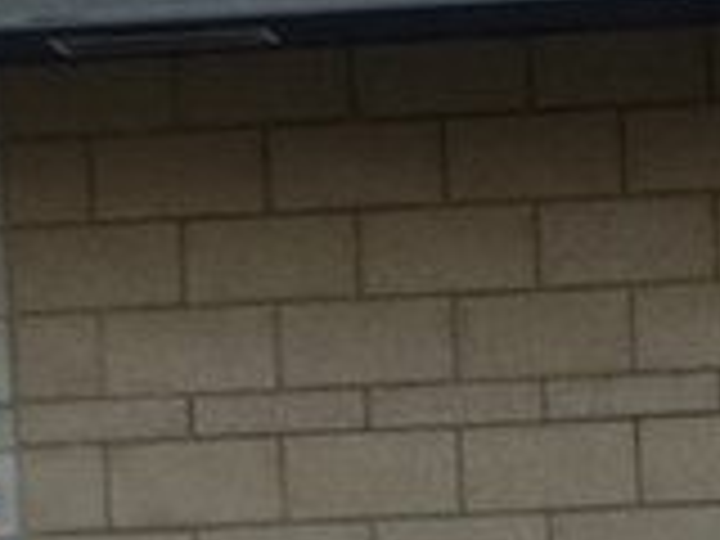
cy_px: 918
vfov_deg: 4.4
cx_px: 140
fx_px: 6989
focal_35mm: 336
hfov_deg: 5.9
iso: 1000
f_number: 5
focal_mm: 83
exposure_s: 1/1000
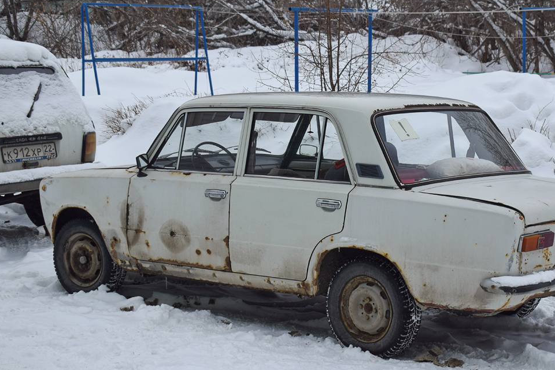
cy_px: 160
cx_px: 334
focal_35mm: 66
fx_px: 1012
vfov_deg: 20.7
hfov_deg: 30.6
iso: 400
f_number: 6.3
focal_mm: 35
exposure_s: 1/800
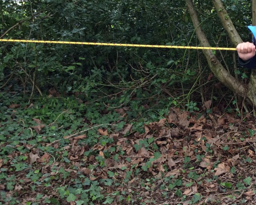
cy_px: 95
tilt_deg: -14.9
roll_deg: +2.1
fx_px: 455
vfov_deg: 25.4
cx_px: 231
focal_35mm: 60
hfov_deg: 30.1
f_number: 2.4
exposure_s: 1/50
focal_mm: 3.3
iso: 40
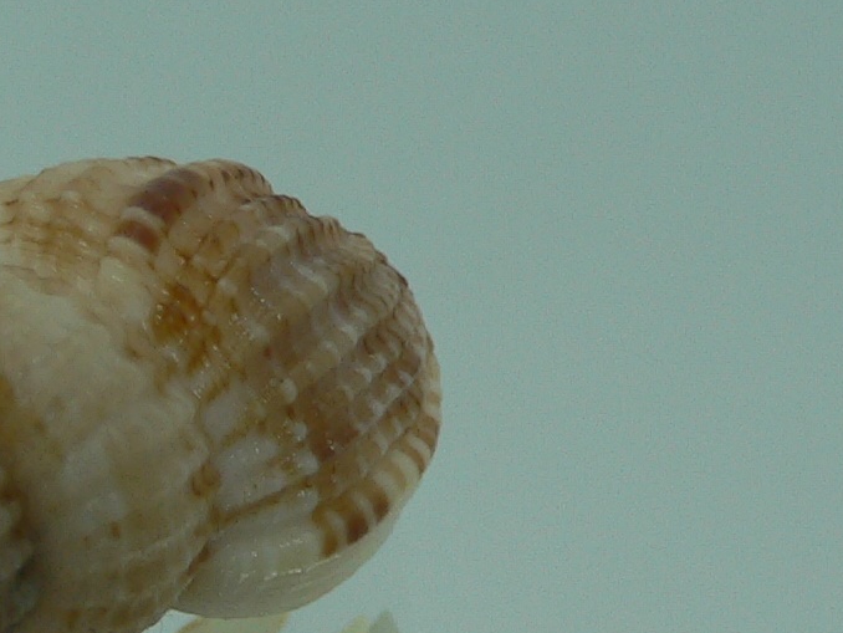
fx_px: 2534
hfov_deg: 18.6
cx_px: 80
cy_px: 537
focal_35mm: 104
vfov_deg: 14.1
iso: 80
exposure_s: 1/60
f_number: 2.8
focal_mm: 4.6
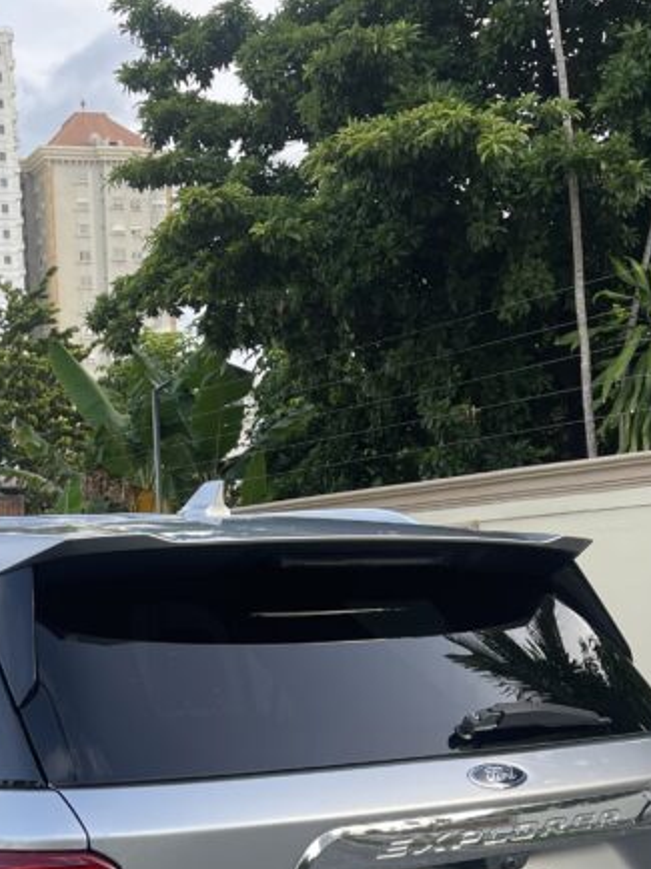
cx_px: 64
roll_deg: +3.2
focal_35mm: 59
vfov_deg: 29.8
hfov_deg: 24.1
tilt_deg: -12.7
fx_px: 1481
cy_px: 925
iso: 32
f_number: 1.6
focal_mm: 5.1
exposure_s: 1/291
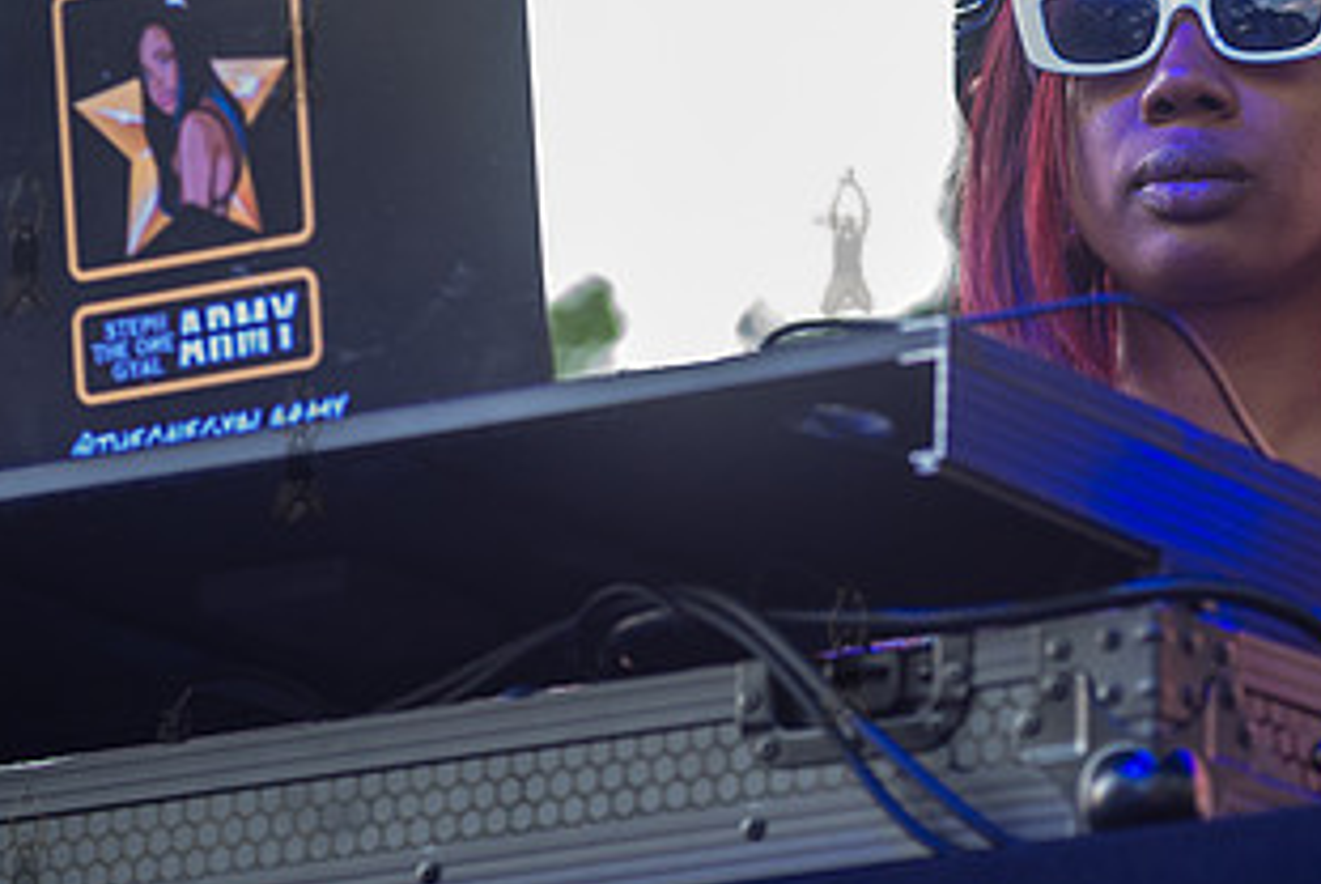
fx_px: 12377
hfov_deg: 6.1
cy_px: 237
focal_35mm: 337
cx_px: 918
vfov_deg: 4.1
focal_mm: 145
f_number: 4
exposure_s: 1/160
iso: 1000
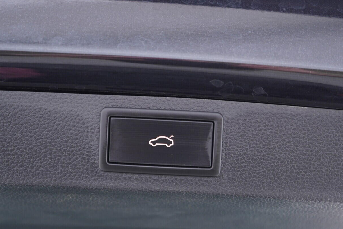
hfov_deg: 45.4
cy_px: 127
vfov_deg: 31.2
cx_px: 176
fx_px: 410
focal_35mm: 43
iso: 400
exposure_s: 1/40
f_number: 2.8
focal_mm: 24
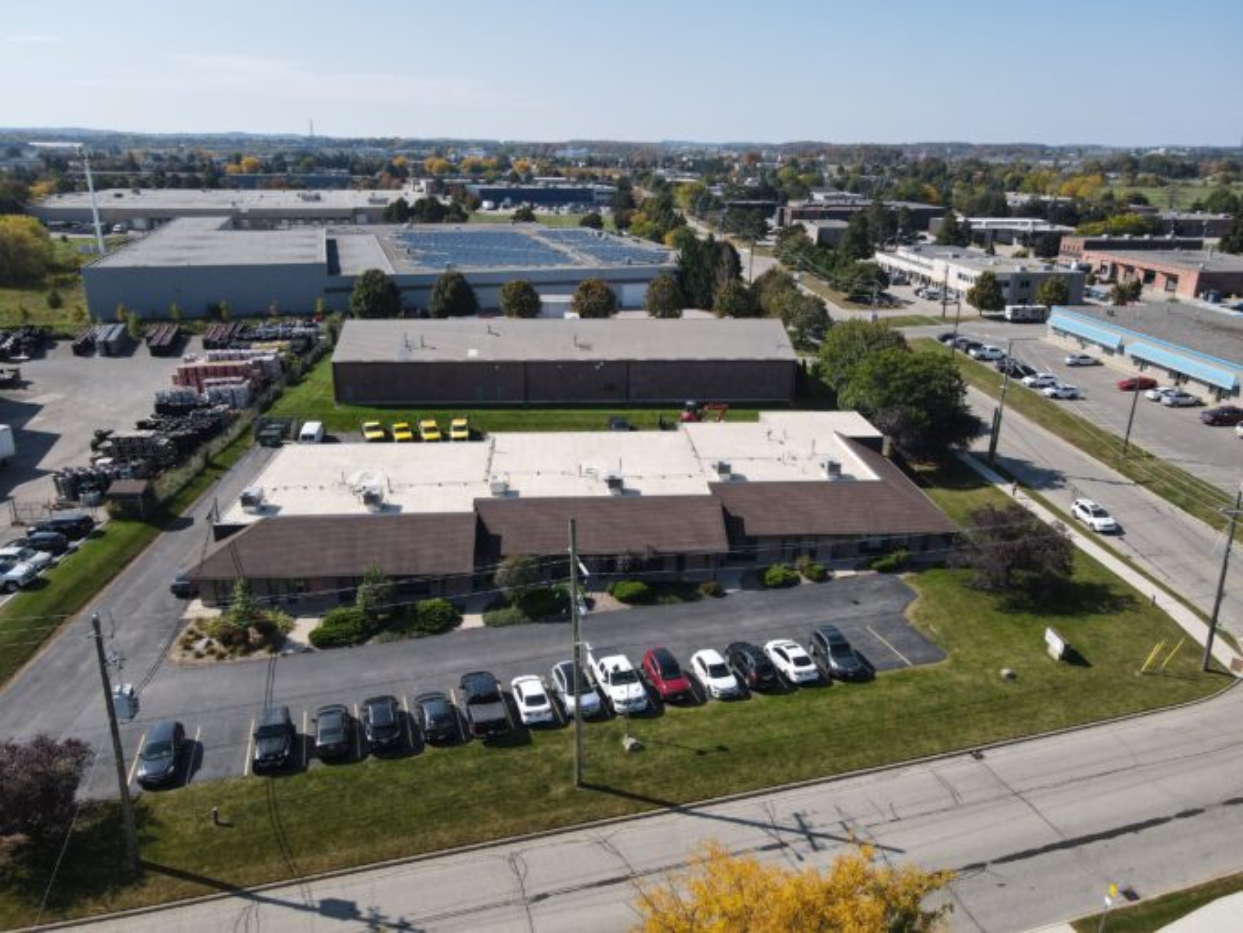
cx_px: 622
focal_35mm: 24
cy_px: 466
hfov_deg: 71.6
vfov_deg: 56.8
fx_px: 862
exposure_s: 1/640
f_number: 2.8
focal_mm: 4.5
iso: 100
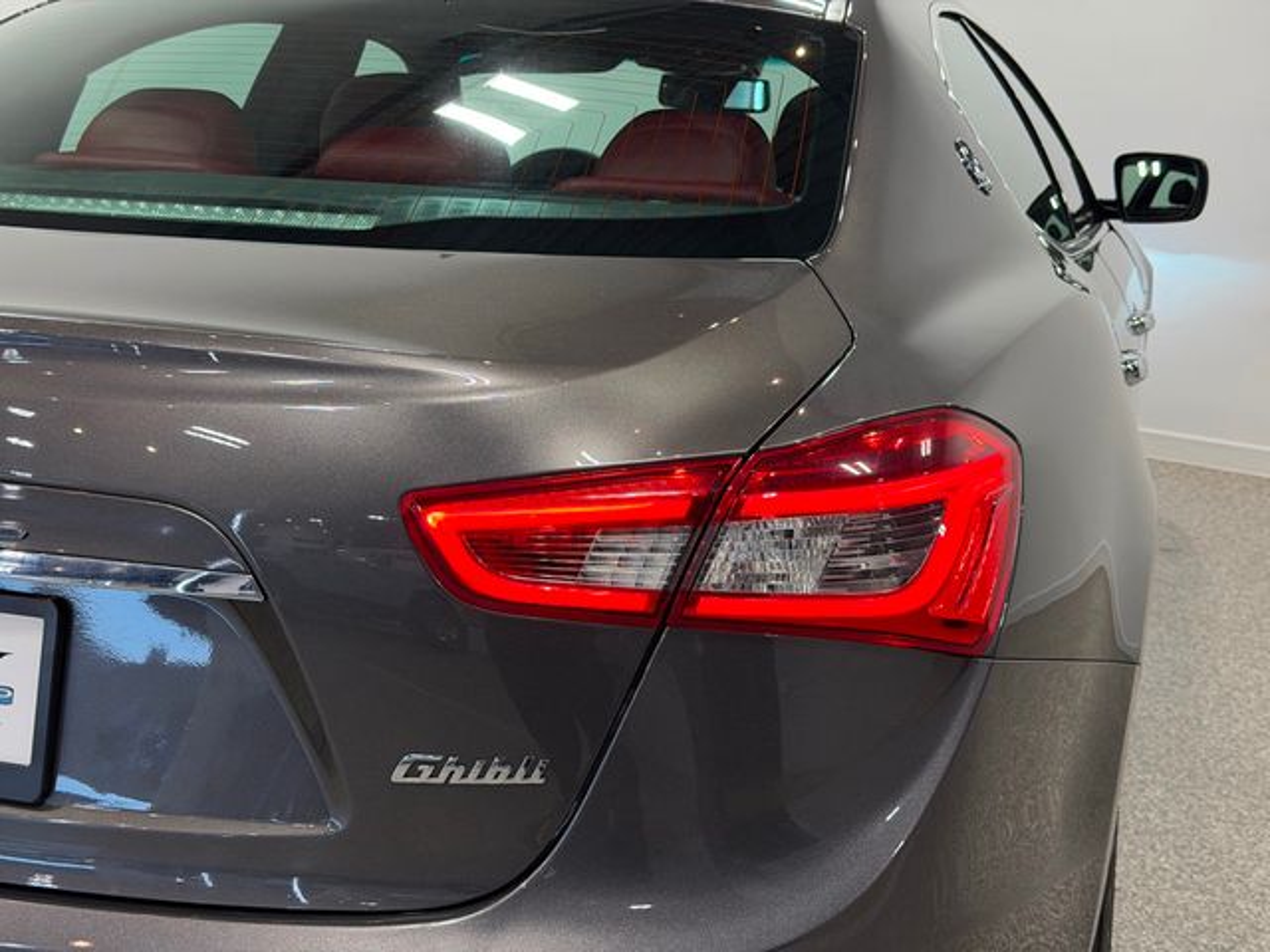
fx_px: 1761
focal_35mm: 48
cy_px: 476
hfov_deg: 39.7
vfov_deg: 30.3
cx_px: 635
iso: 100
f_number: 1.78
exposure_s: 1/199
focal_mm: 6.76
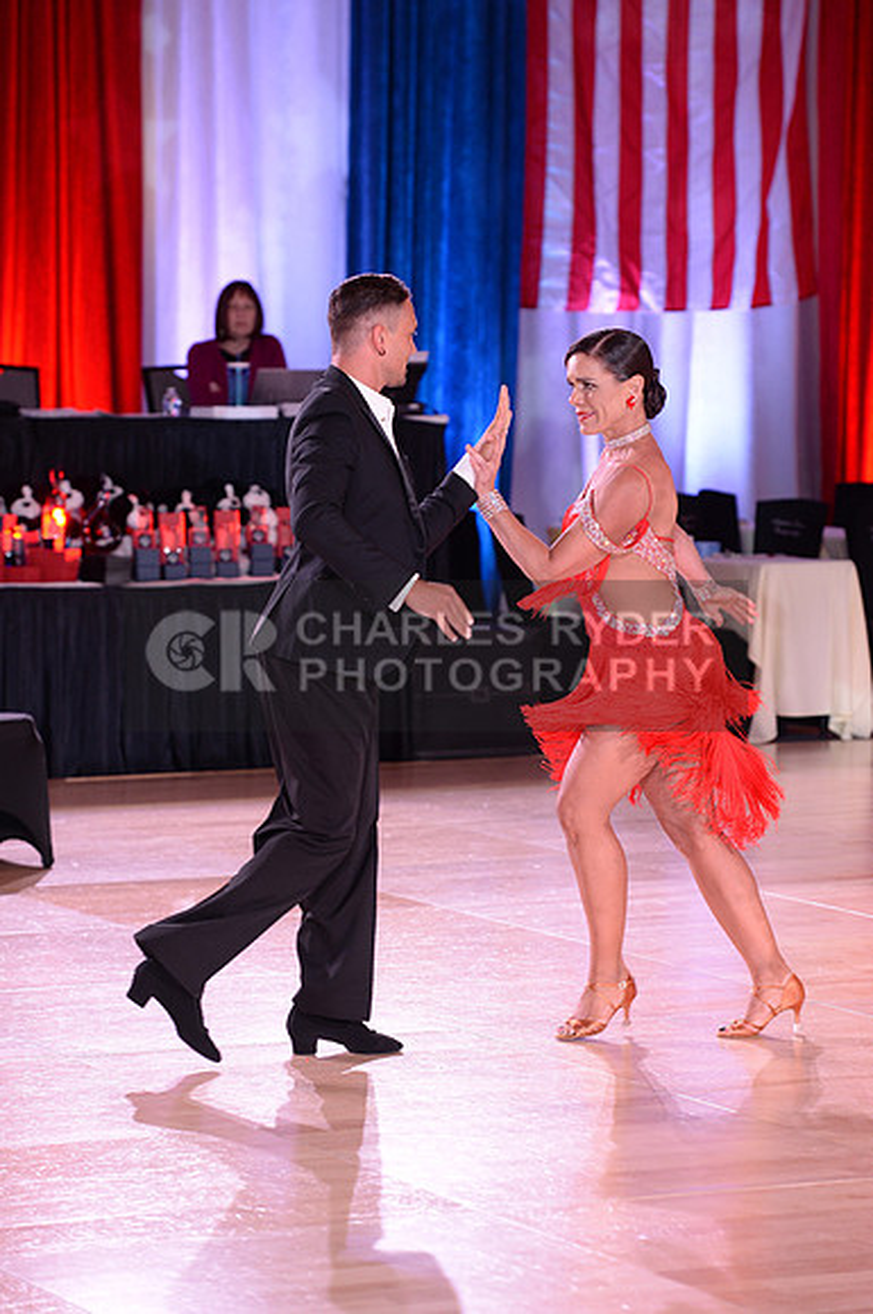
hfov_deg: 11.2
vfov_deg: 16.8
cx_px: 436
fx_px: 4451
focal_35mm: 122
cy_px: 657
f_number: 4
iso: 1600
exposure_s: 1/250
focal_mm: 122
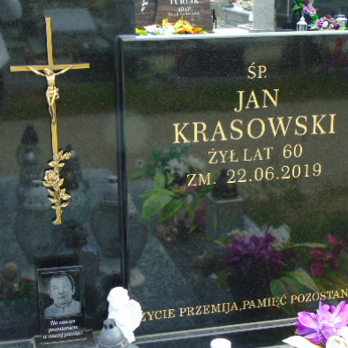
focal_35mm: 66
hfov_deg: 26.1
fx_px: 751
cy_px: 191
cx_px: 189
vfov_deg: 26.1
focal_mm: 8.2
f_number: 4.1
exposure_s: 1/160
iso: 80
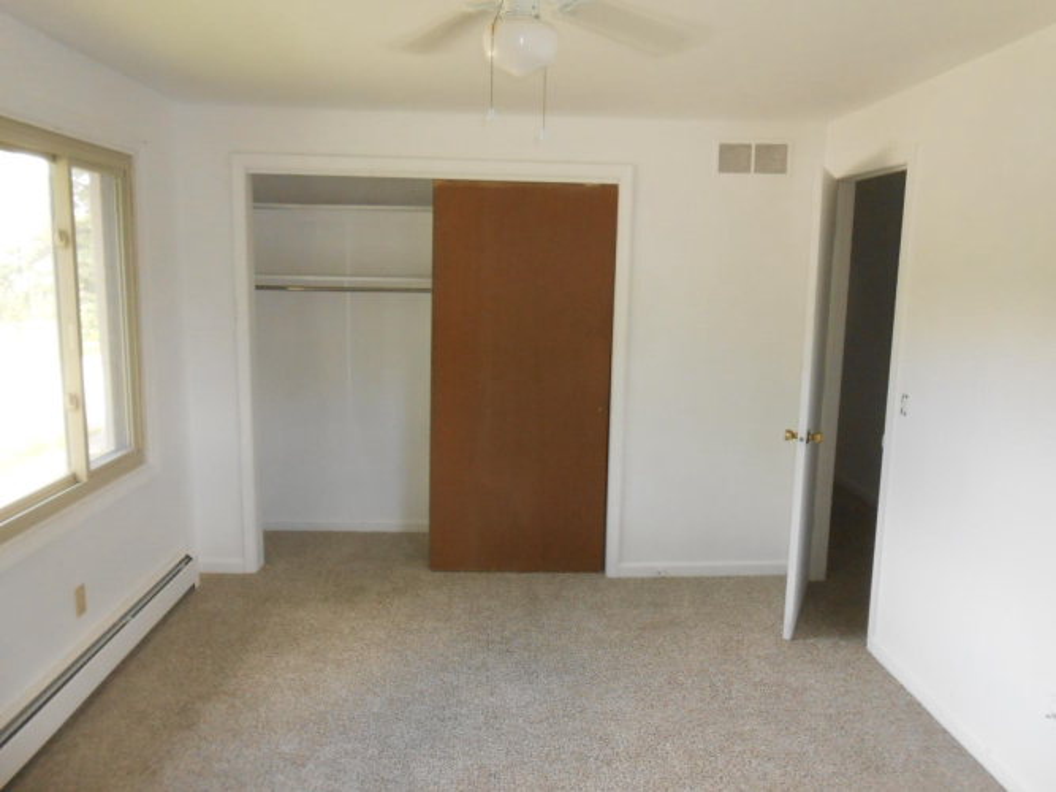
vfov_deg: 53.0
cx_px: 528
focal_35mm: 26
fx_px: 793
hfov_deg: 67.3
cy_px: 396
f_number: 3.5
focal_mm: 4.6
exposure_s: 1/30
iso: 250
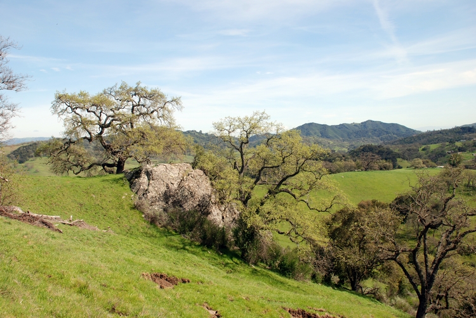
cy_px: 159
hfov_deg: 49.5
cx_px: 238
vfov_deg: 34.3
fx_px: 516
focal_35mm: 39
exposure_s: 1/180
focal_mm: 26
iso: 100
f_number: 6.7
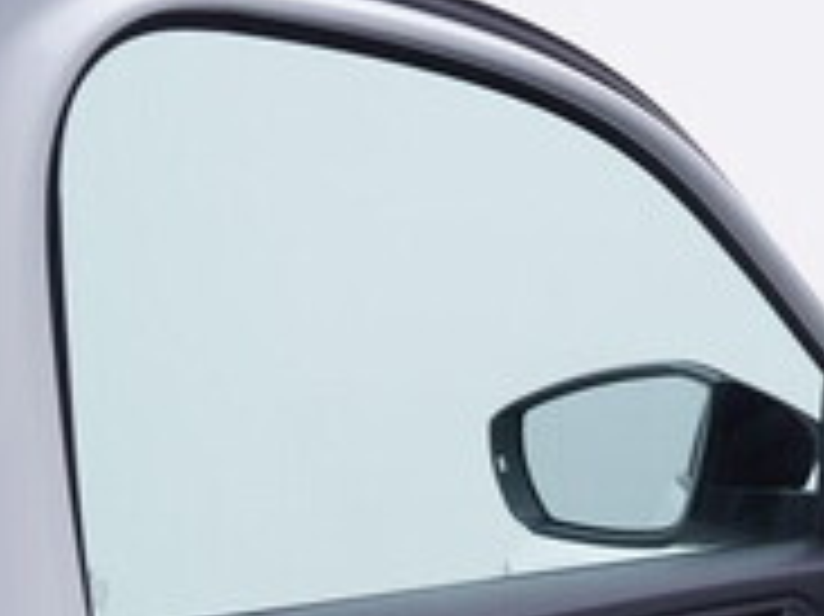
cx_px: 901
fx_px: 2474
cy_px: 798
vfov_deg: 13.7
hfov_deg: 18.2
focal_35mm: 104
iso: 125
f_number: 3.5
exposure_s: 1/60
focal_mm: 24
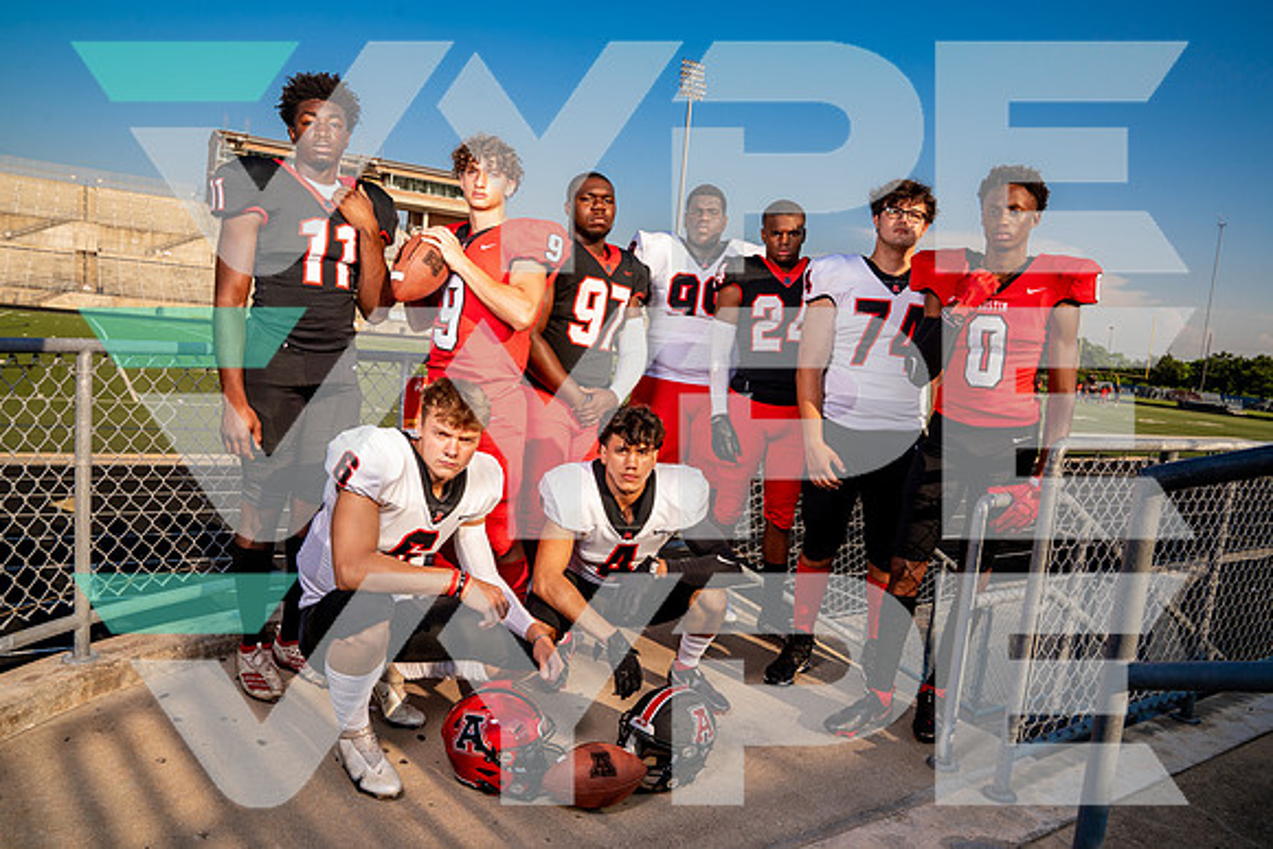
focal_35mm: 24
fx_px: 849
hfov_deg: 73.7
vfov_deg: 53.2
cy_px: 424
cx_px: 636
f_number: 10
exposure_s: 1/200
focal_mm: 24
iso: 200
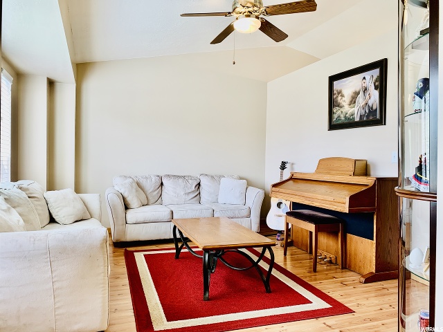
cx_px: 222
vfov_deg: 53.1
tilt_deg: -0.8
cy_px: 166
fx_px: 333
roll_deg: -0.8
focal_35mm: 26
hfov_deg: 67.3
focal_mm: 4.25
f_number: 1.8
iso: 80
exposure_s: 1/120
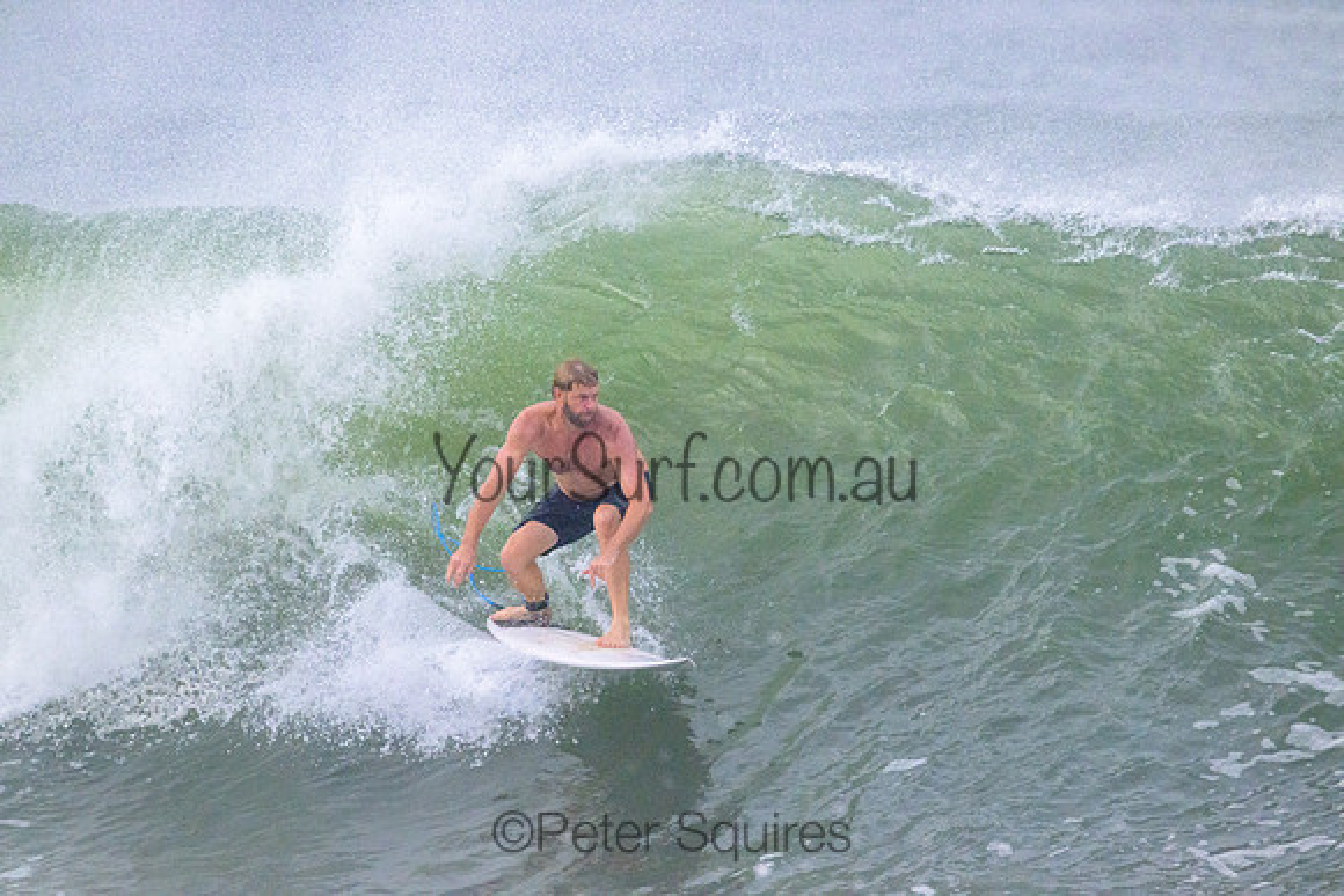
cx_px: 672
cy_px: 448
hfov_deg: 2.6
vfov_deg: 1.7
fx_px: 29872
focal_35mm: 800
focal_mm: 800
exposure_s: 1/3200
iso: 5600
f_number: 11
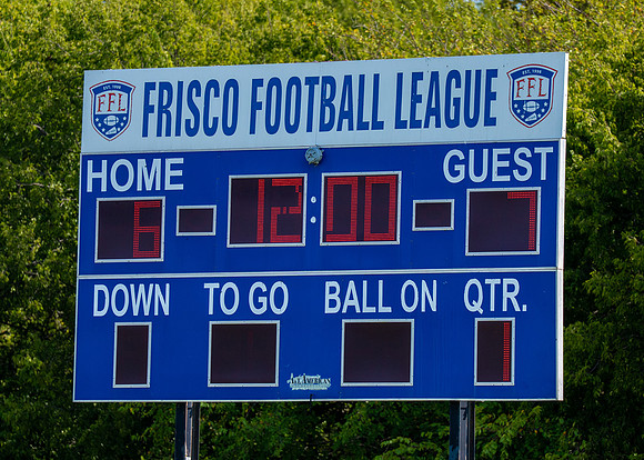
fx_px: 5544
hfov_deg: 6.6
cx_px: 418
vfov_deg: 4.7
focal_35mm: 303
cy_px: 253
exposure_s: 1/2000
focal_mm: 175
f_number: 2.8
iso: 125
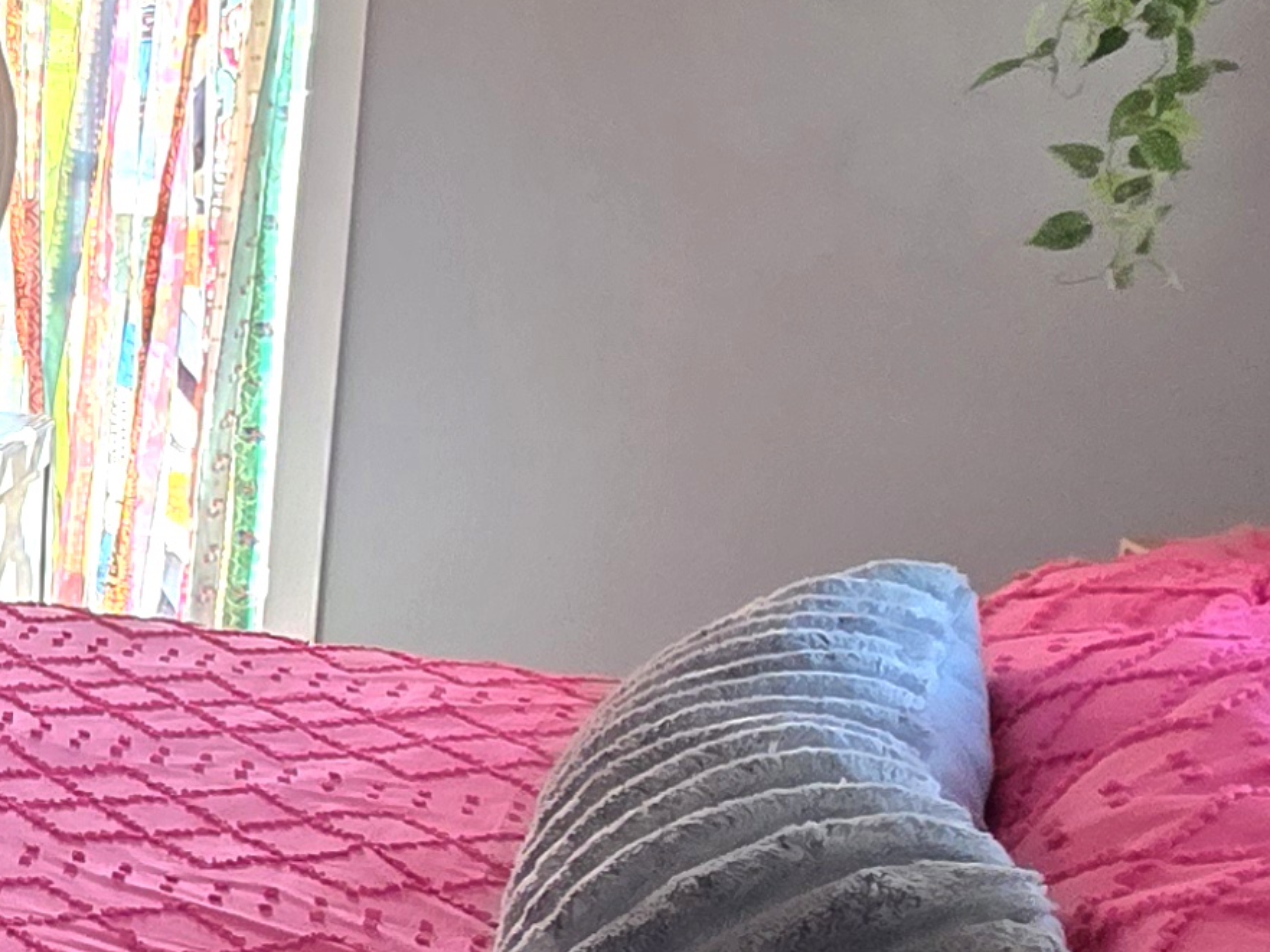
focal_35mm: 59
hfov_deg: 24.3
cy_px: 418
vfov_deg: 24.8
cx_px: -711
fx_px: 2165
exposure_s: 1/60.2
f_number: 1.9
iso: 250
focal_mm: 2.2
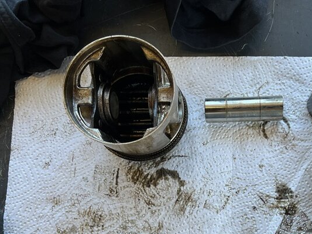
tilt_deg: -84.9
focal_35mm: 39
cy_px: 175
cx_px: 234
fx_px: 352
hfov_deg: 46.2
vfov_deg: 36.0
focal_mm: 5.7
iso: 40
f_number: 1.5
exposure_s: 1/121
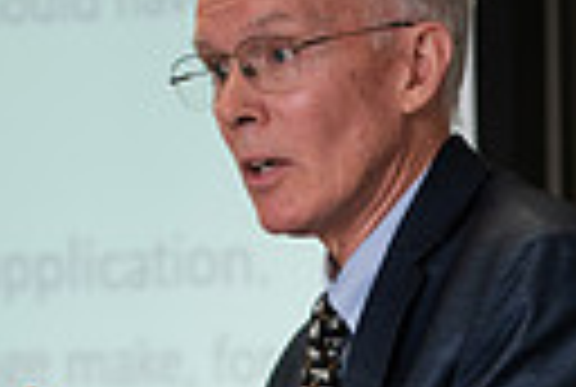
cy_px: 448
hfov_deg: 5.7
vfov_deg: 3.8
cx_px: 472
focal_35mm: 362
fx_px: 5806
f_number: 2.8
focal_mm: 80
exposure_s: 1/200
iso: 500
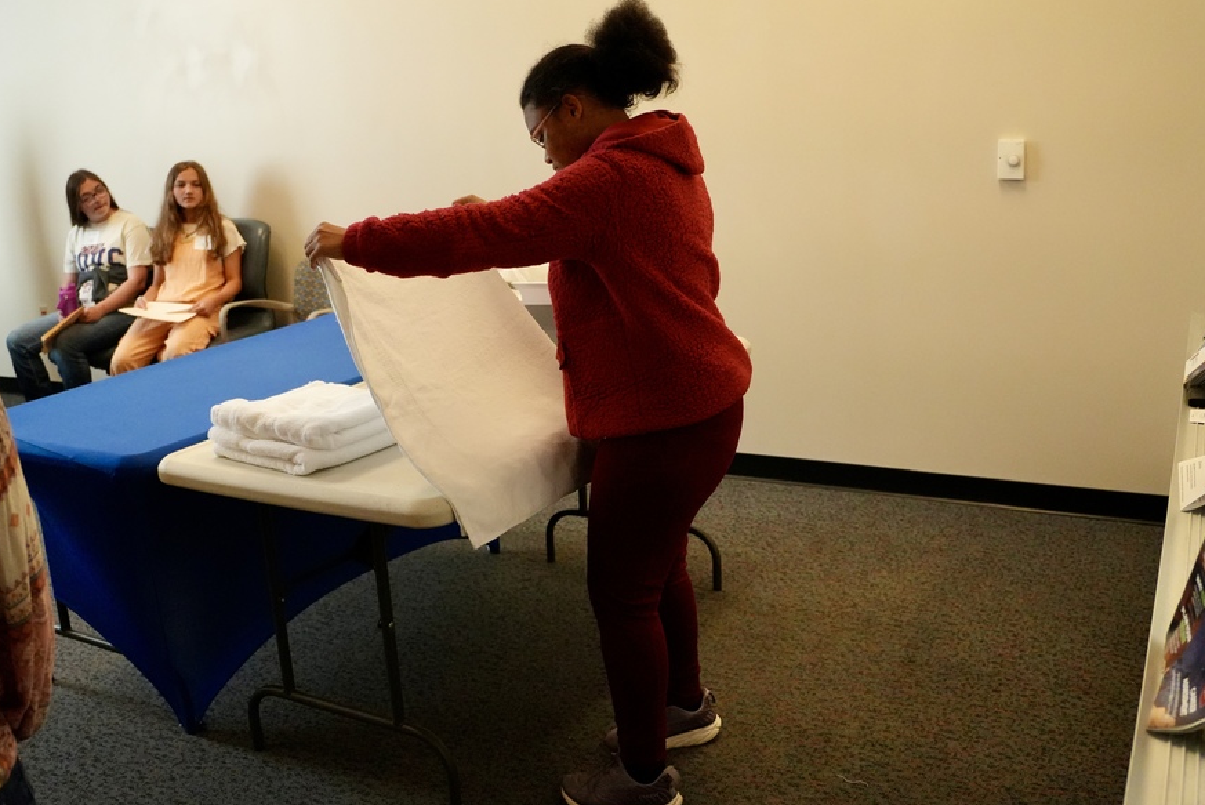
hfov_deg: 54.9
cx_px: 578
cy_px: 423
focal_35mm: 35
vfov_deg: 38.2
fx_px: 1160
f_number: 2.8
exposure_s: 1/500
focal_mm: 19.7
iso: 4000
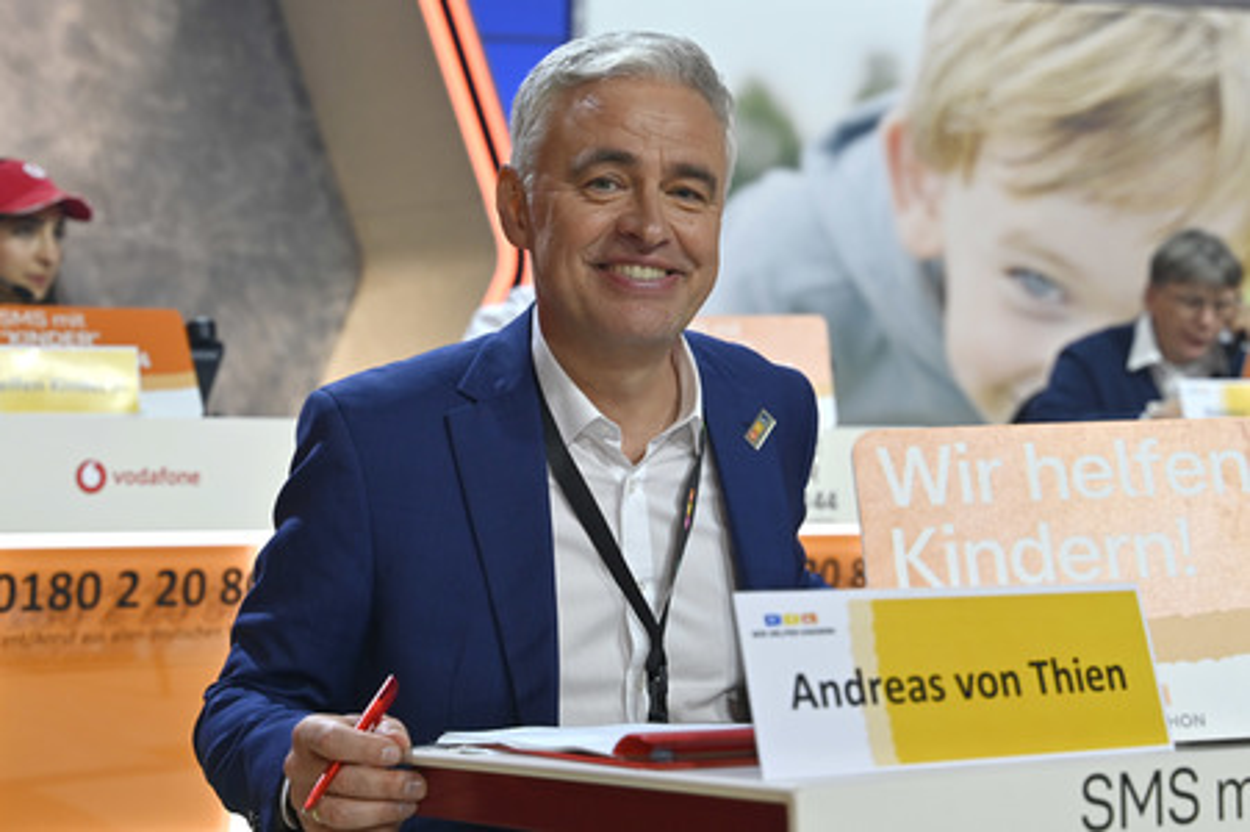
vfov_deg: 26.0
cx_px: 625
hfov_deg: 38.2
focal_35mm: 52
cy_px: 416
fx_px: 1804
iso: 800
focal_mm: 52
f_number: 4
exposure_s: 1/200
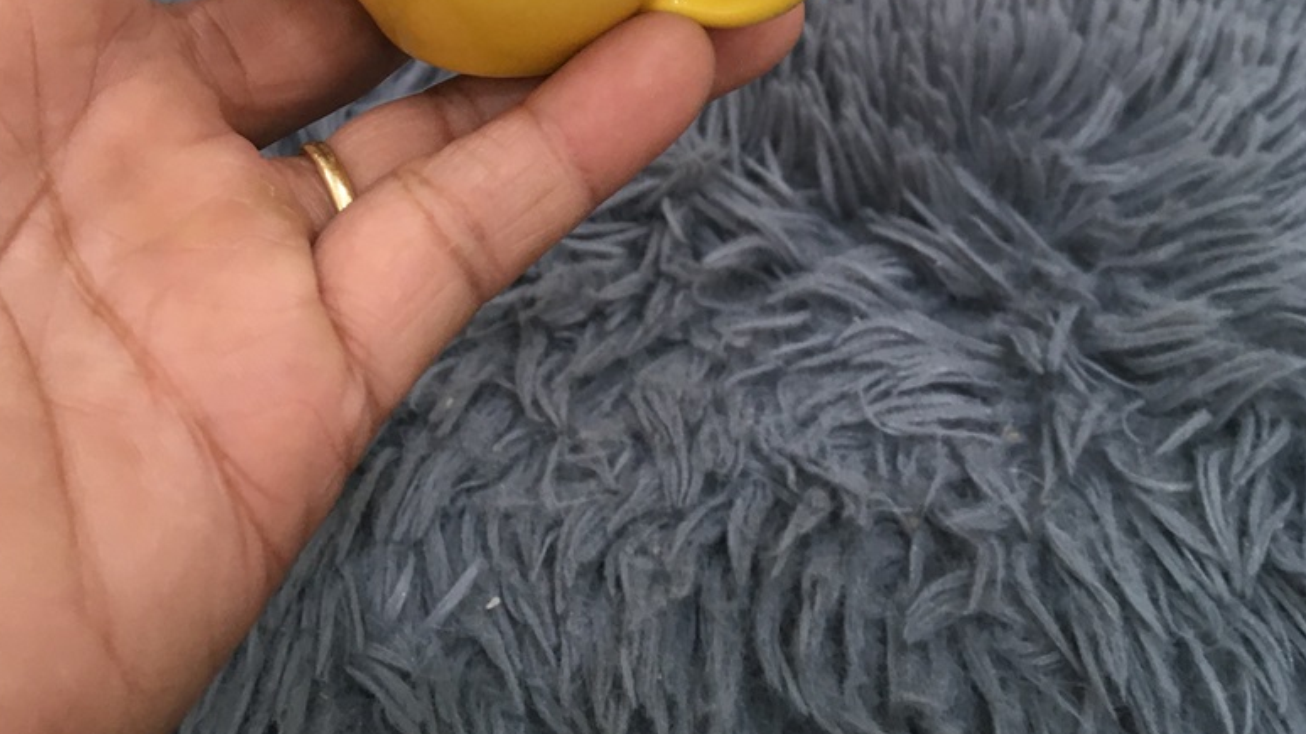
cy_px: -172
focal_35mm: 49
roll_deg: -1.1
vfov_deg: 22.3
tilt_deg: -34.0
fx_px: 1697
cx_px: 599
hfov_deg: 42.1
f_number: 2.2
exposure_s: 1/33
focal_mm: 4.15
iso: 100
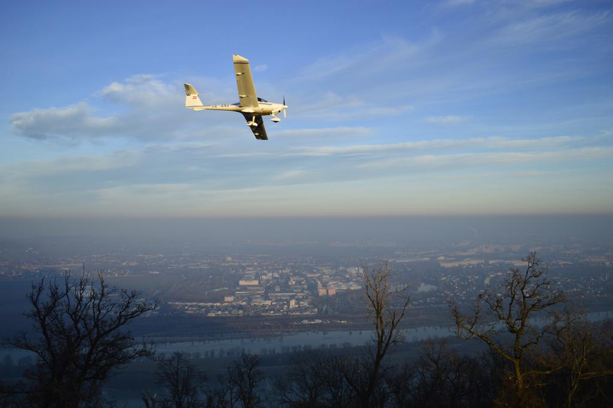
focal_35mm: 30
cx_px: 306
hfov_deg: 62.0
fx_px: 510
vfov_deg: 43.5
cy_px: 204
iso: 200
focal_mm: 20
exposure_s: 1/1600
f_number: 3.8
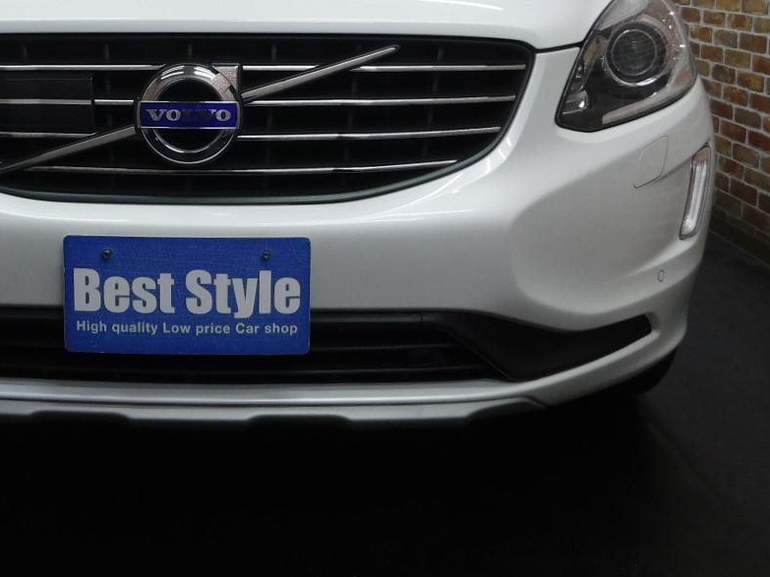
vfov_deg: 29.8
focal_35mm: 47
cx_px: 171
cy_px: 79
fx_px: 1045
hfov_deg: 39.1
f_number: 3
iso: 125
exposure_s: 1/40
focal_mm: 4
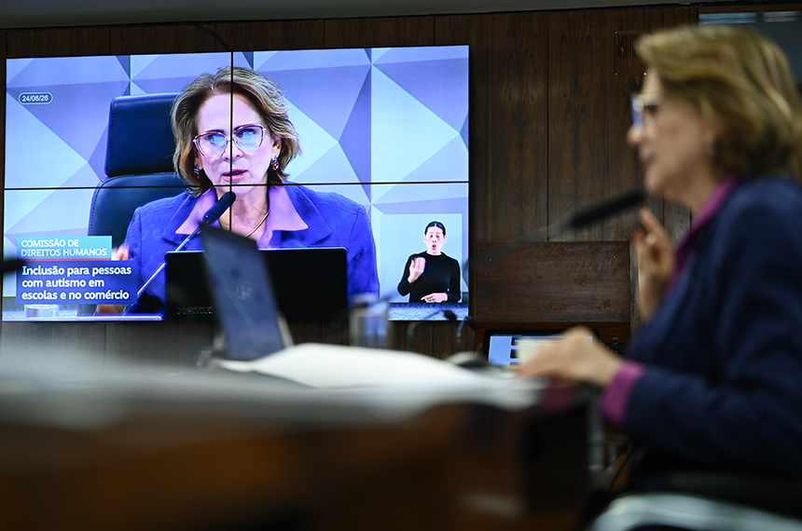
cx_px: 401
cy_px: 266
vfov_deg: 19.4
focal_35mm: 70
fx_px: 1557
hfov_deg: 28.9
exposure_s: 1/160
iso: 800
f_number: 2.8
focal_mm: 70
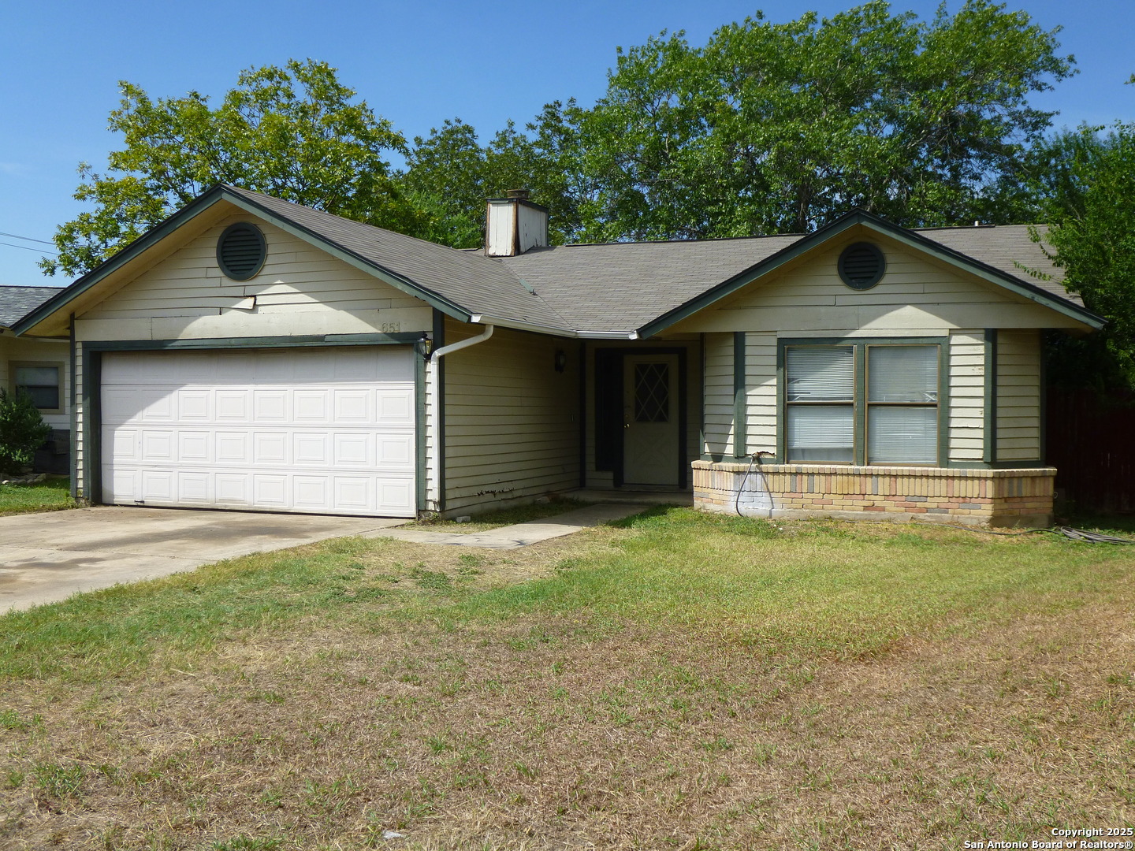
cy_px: 426
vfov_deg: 41.8
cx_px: 568
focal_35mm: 34
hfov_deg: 54.0
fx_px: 1115
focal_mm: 6
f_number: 3.5
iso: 100
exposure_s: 1/800
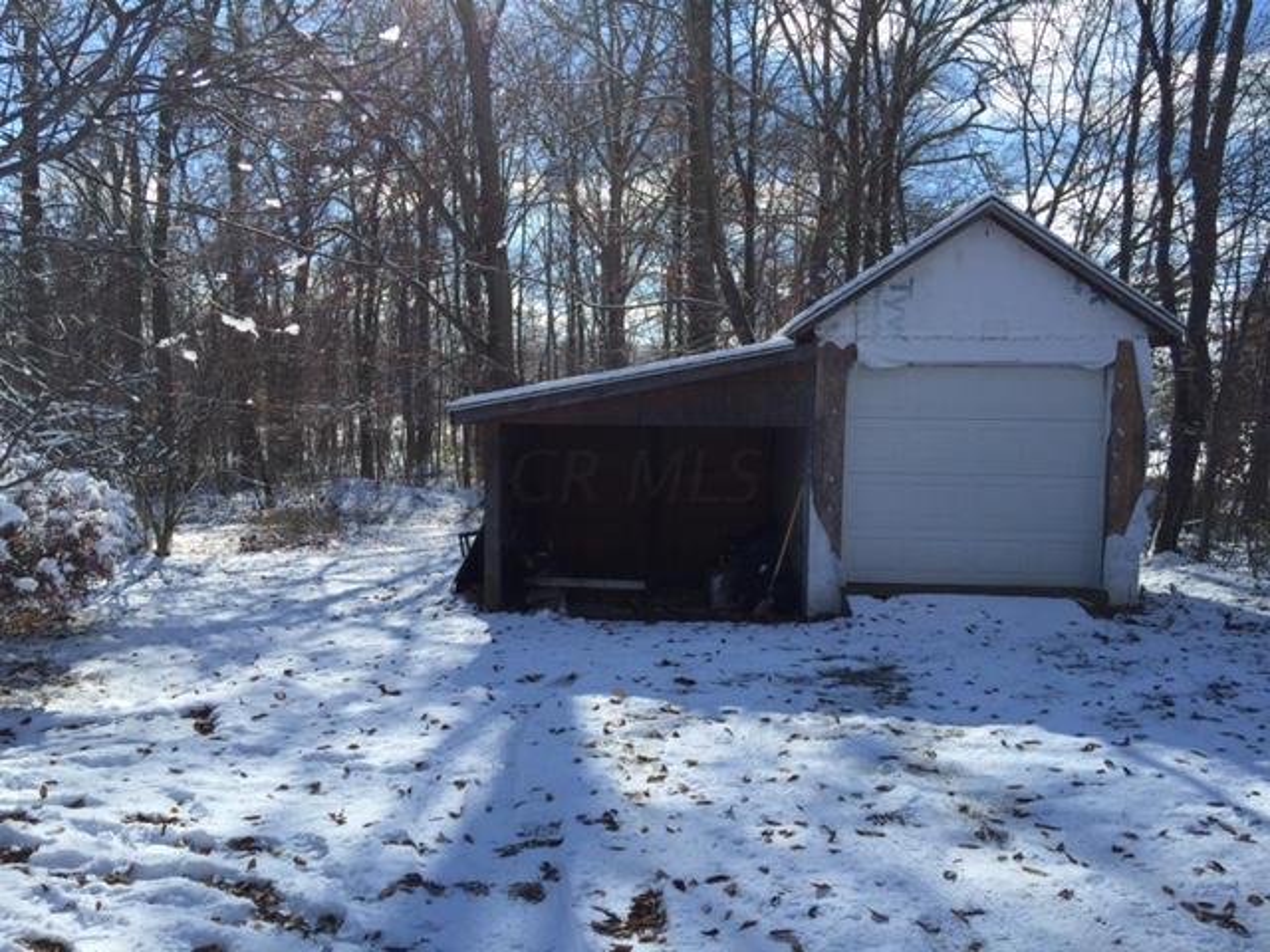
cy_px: 476
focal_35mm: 29
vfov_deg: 48.2
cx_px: 635
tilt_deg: -5.1
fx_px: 1064
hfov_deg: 61.7
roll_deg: -0.1
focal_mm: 4.15
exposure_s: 1/1883
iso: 32
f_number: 2.2
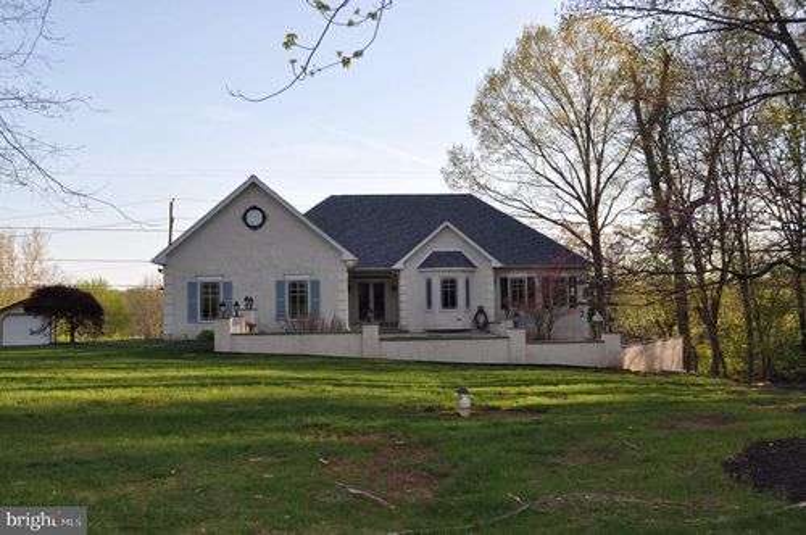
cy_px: 268
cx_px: 403
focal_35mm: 36
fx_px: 805
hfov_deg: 53.2
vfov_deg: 36.8
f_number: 9
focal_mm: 24
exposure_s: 1/200
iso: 200
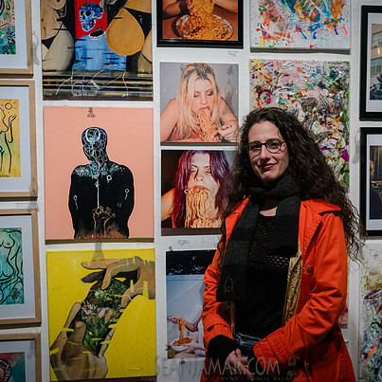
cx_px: 247
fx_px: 574
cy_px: 194
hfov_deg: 36.5
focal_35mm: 46
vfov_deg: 36.8
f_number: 4
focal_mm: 35
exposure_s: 1/500
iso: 6400
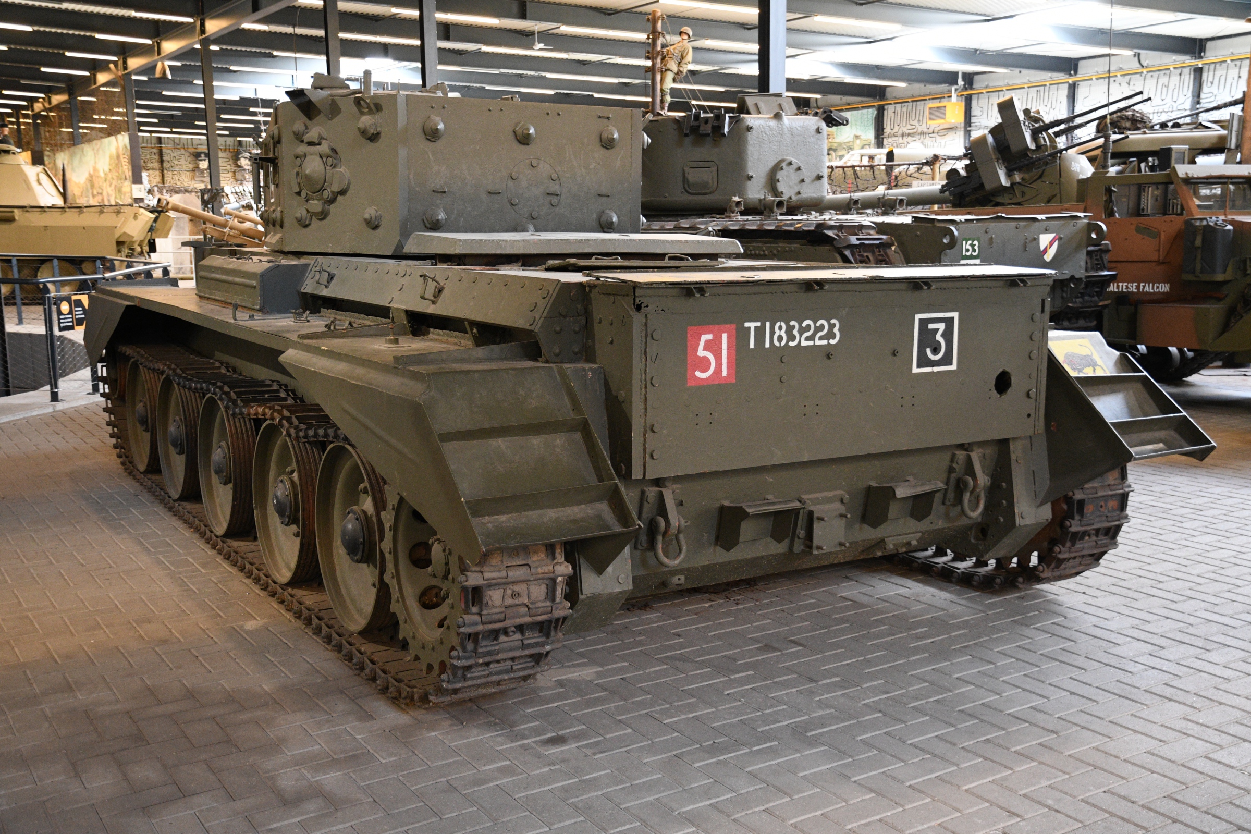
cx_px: 626
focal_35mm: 37
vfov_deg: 35.9
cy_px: 417
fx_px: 1286
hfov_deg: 51.9
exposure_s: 1/40
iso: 1600
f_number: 3.2
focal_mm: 25
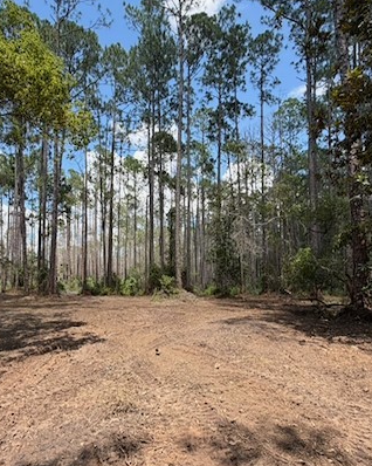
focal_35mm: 22
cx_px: 156
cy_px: 272
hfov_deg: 62.7
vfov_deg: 74.5
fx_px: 303
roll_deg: +0.8
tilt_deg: +1.8
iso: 40
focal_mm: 2.22
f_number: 2.2
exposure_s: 1/502
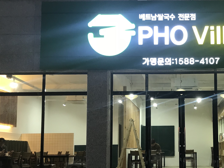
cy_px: 122
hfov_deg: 35.1
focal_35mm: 53
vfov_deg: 27.2
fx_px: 343
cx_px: 177
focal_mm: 3.99
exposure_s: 1/15
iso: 40
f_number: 1.8
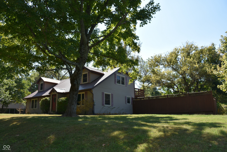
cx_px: 114
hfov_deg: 67.4
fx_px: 170
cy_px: 76
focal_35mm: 27
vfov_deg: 47.9
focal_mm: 18
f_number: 6.3
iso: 100
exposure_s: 1/250
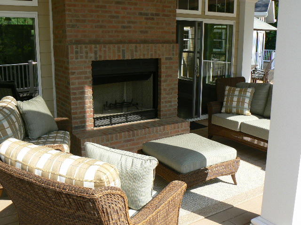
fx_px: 313
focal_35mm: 36
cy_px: 112
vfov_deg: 39.7
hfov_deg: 51.4
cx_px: 150
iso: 80
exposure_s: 1/200
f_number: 5.6
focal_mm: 6
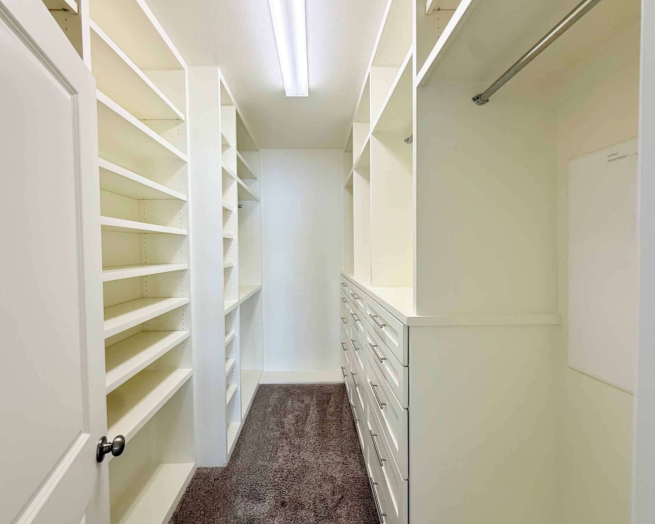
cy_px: 258
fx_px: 291
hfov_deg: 96.7
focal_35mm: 15
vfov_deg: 84.0
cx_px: 315
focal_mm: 2.22
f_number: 2.2
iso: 100
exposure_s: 1/99
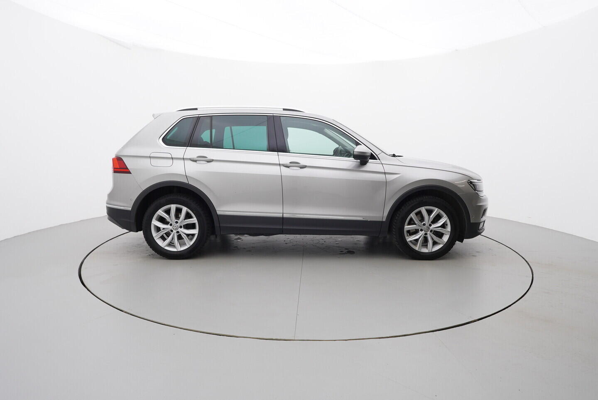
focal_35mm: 22
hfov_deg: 77.3
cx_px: 299
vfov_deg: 56.2
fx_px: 374
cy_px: 200
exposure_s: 1/80
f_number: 5
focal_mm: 15
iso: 200
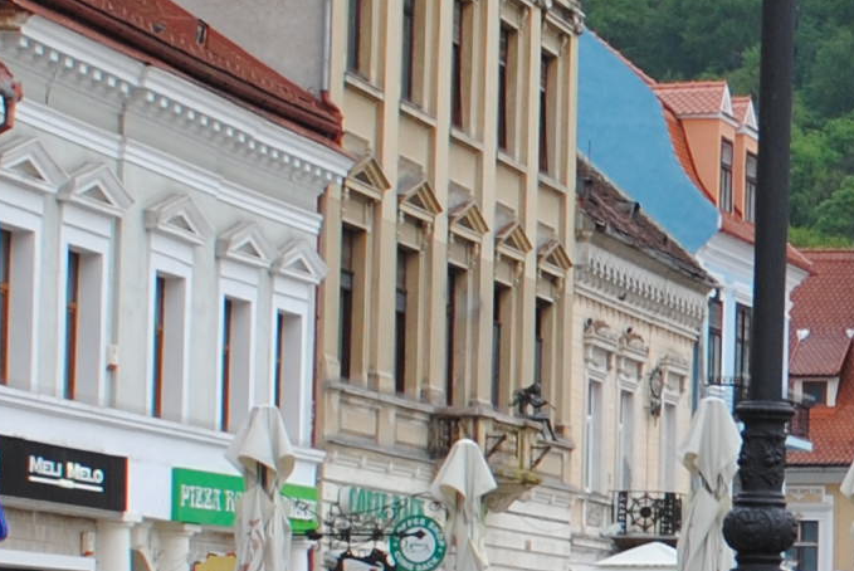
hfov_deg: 12.9
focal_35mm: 154
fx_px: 3656
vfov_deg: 8.9
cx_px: 1132
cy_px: 499
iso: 125
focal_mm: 18
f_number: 5.6
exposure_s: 1/125
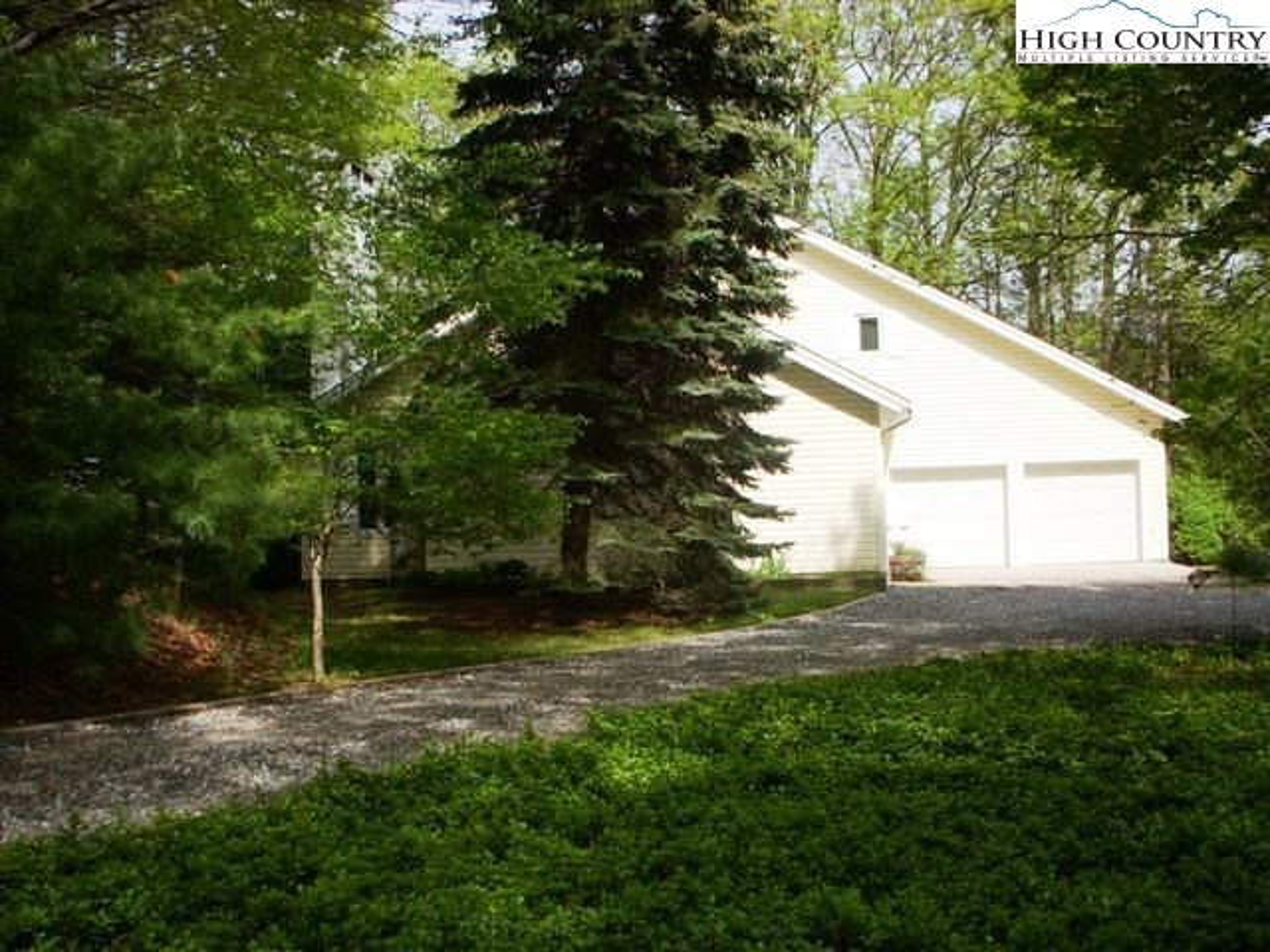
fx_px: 1394
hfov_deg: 49.0
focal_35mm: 38
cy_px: 476
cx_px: 635
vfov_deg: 37.7
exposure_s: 1/800
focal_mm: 6.3
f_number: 3.3
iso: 100
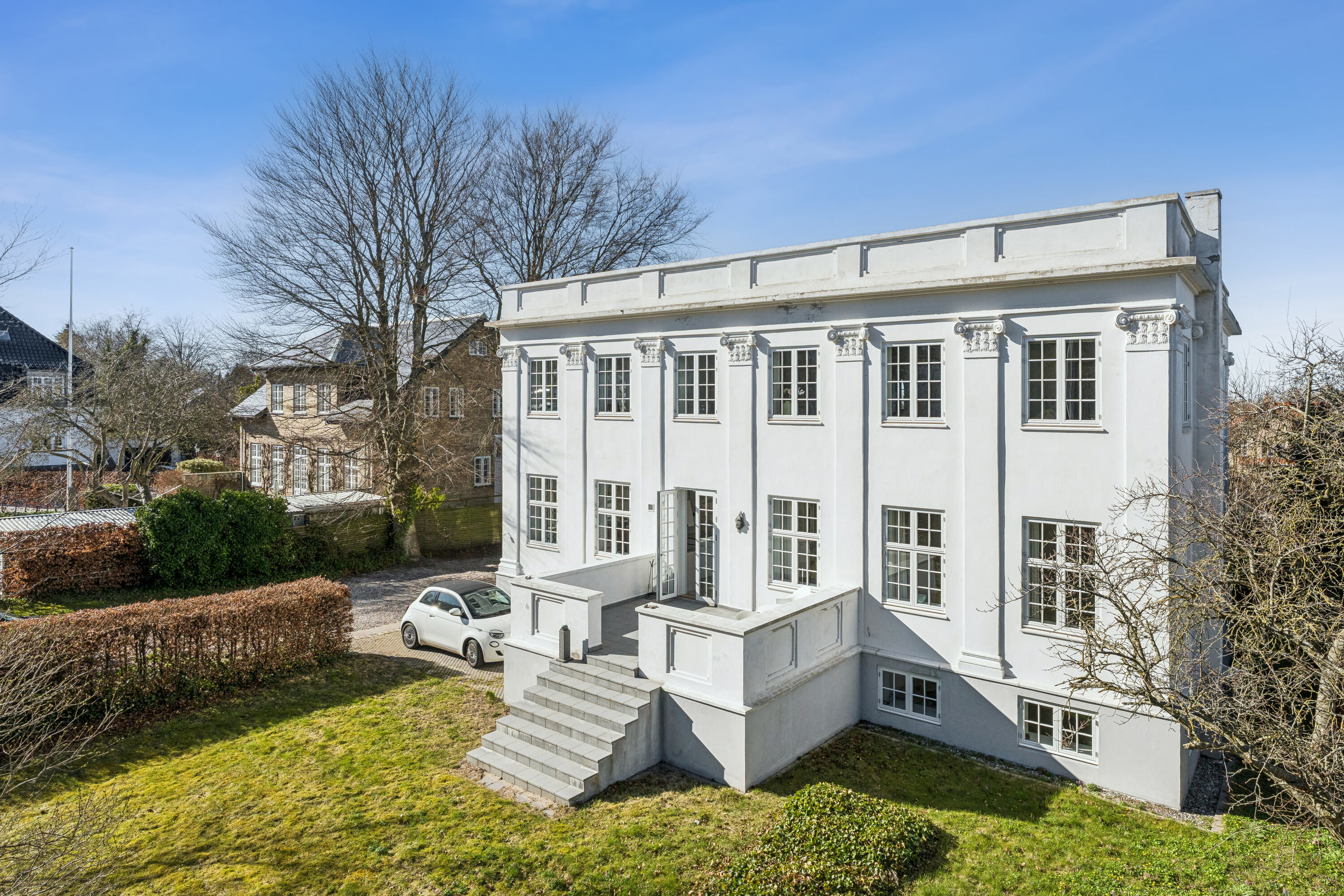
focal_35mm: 19
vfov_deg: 64.6
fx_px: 709
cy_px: 448
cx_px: 672
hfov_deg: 86.9
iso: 800
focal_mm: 19
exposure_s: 1/1250
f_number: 10
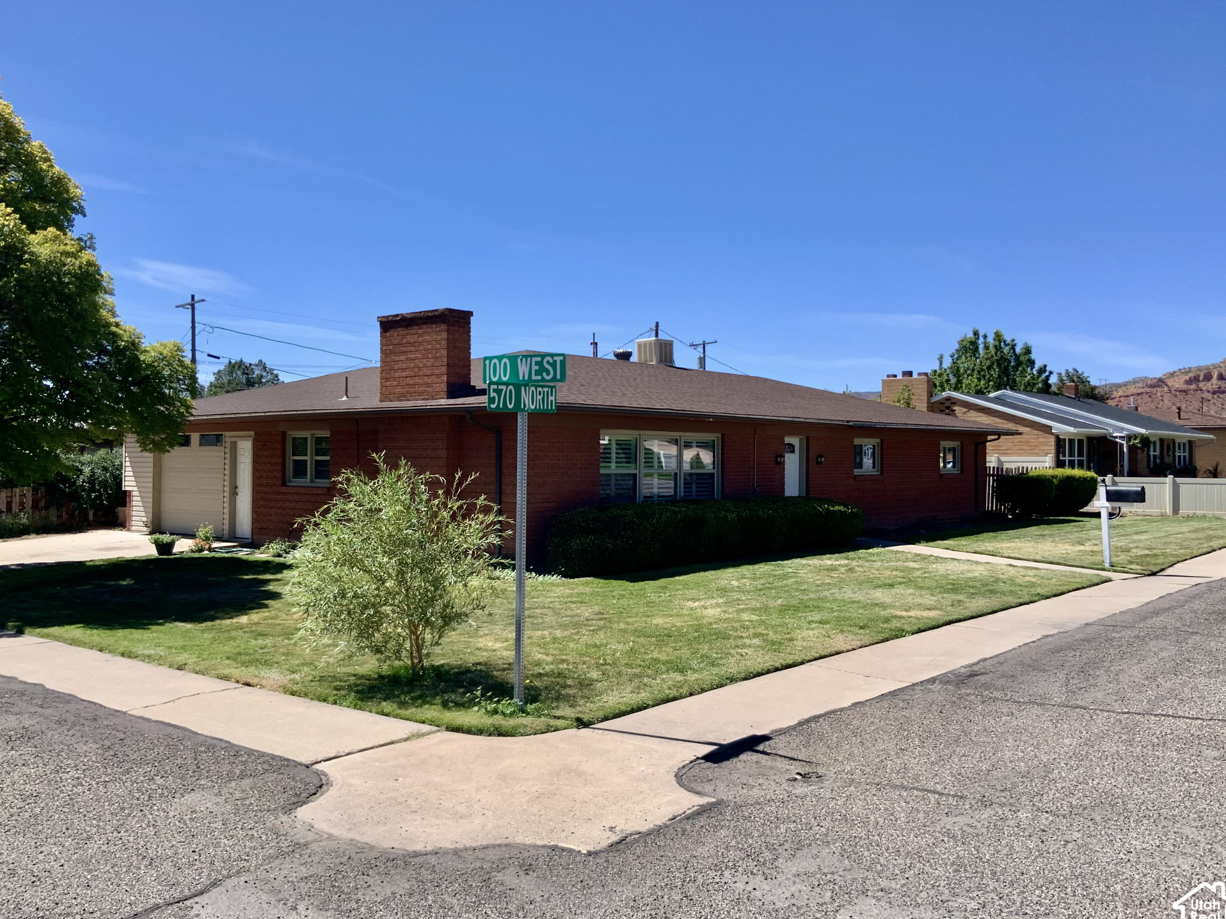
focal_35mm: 31
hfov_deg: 58.3
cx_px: 602
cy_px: 467
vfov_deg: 45.4
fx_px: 1098
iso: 16
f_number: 1.8
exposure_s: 1/1984
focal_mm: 3
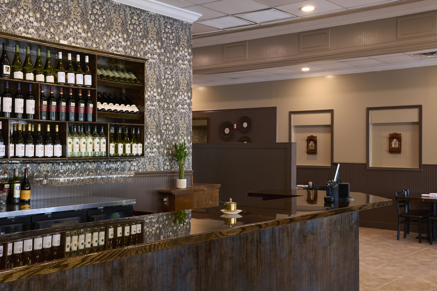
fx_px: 534
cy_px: 146
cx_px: 218
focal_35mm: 44
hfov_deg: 44.5
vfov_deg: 30.5
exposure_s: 1/15
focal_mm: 44
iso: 100
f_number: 8
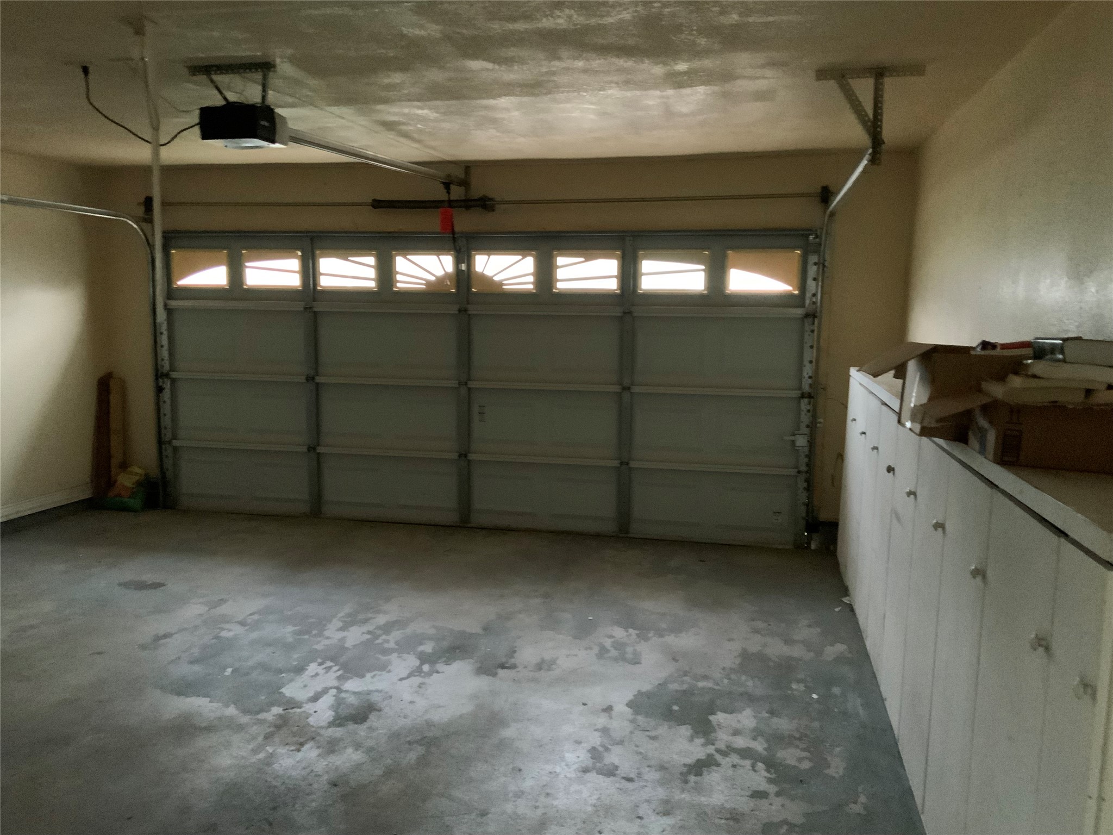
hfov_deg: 61.7
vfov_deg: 48.2
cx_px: 556
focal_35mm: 29
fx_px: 932
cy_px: 418
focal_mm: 3
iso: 640
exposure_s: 1/22
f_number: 1.8
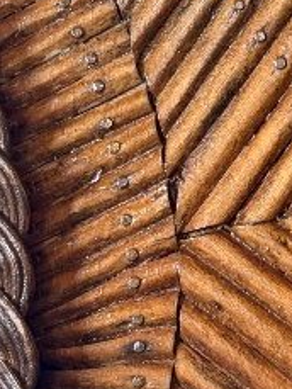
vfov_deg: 14.5
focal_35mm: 136
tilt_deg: -23.4
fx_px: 1528
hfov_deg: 10.8
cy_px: 151
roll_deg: +5.1
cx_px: 326
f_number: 1.6
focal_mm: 5.96
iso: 160
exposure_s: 1/60
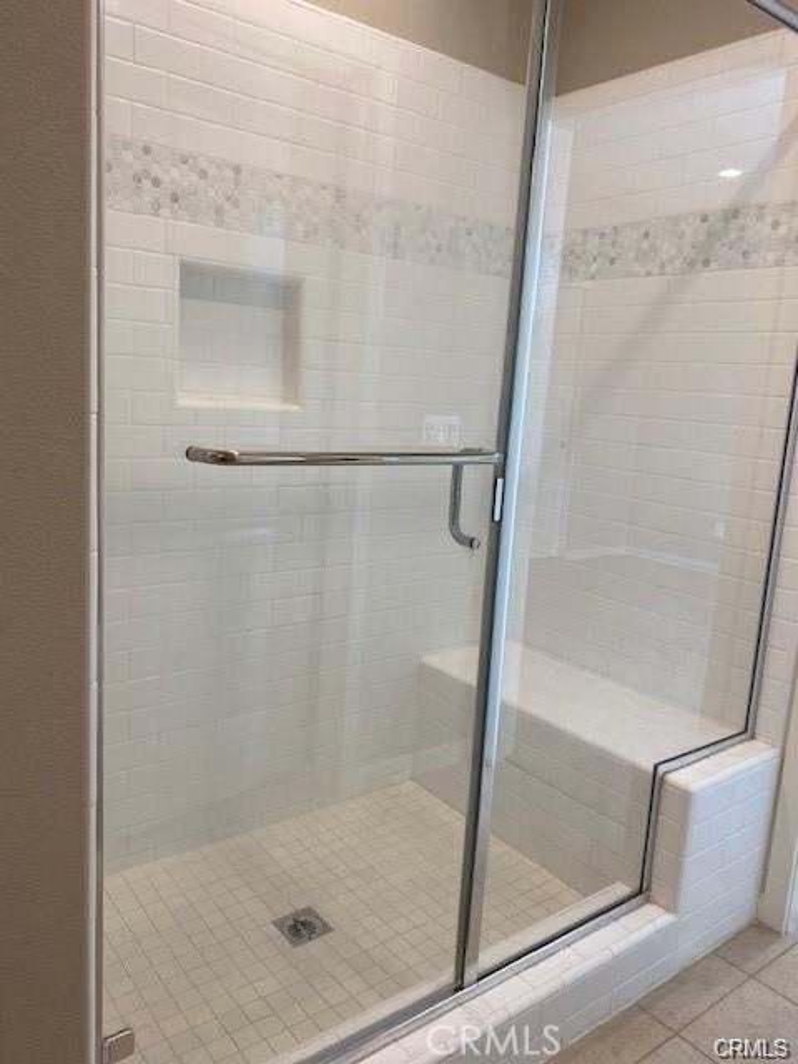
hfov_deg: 53.1
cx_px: 399
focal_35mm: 26
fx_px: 799
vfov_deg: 67.3
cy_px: 532
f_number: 1.8
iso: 80
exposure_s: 1/120
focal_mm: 4.25
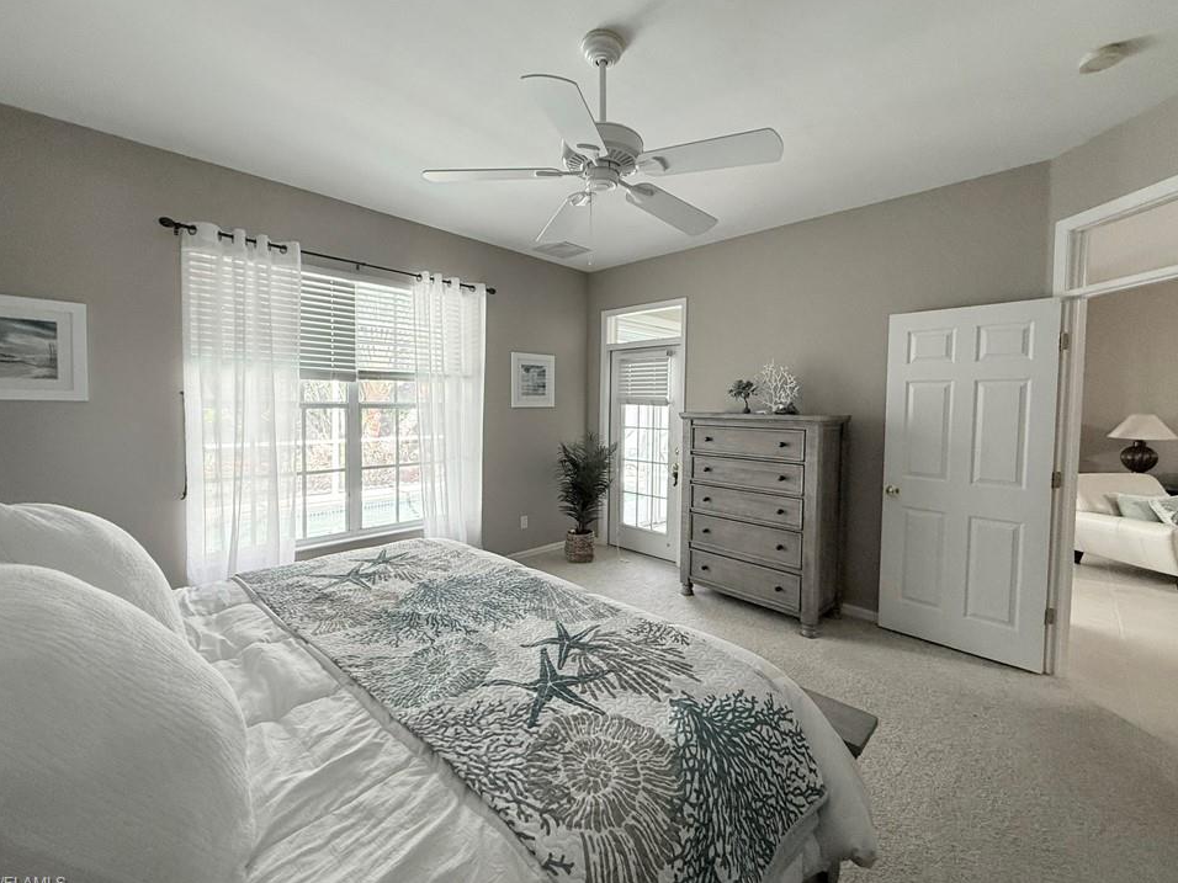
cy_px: 422
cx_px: 606
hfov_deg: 98.1
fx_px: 510
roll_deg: -0.3
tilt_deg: -2.3
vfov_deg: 81.7
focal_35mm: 15
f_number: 2.2
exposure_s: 1/99
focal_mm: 2.22
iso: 320
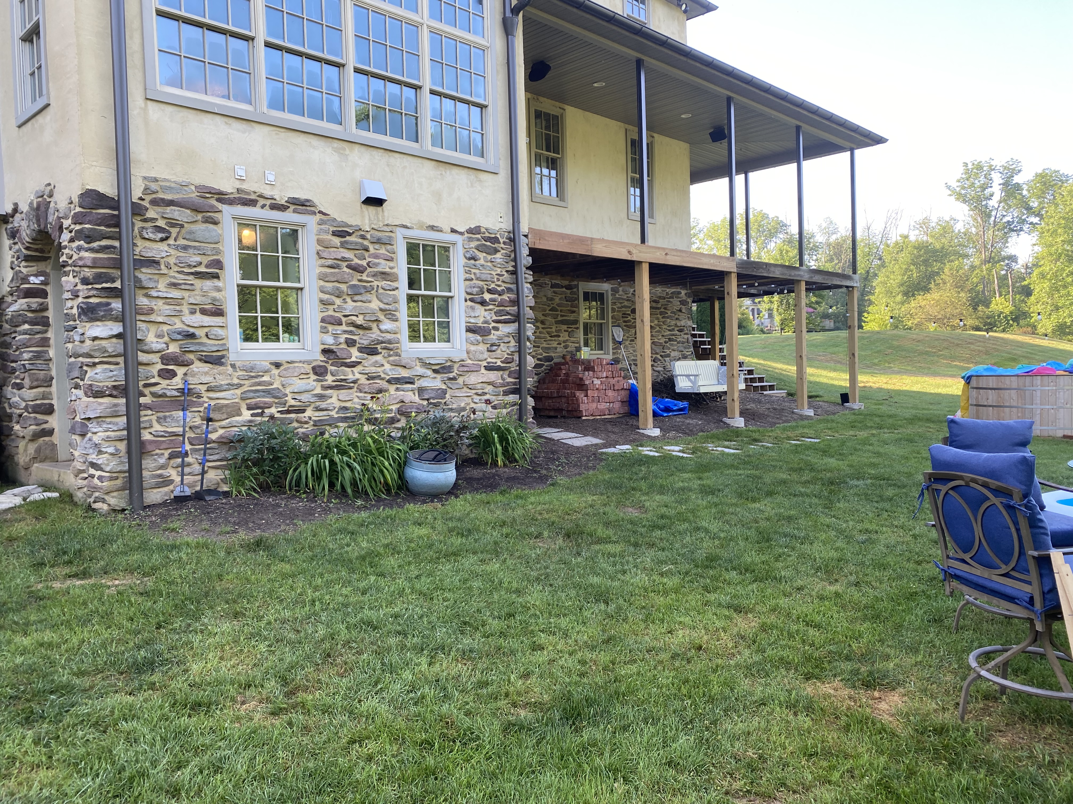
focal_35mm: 26
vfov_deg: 53.1
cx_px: 536
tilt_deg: -1.9
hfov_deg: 67.3
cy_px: 402
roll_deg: +2.5
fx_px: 806
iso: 32
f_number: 1.8
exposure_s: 1/130
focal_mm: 4.25
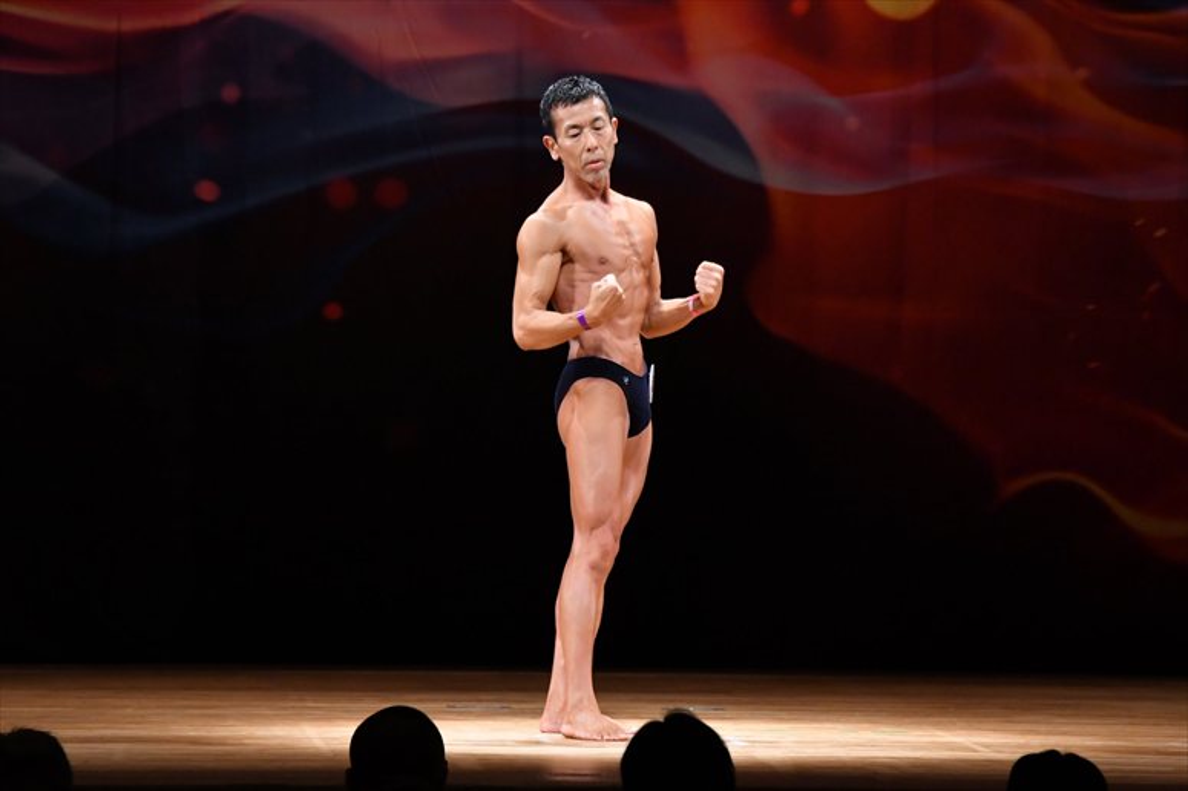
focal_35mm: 240
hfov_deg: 8.6
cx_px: 594
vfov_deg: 5.7
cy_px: 396
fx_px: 7916
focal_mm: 160
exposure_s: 1/400
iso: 4000
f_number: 5.6
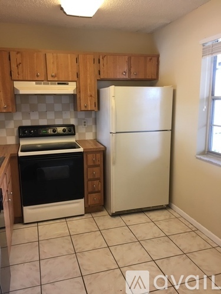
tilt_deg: -12.2
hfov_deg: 48.2
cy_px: 147
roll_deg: +1.4
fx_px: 247
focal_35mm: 29
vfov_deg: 61.7
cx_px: 110
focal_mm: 4.15
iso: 50
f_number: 2.2
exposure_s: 1/30
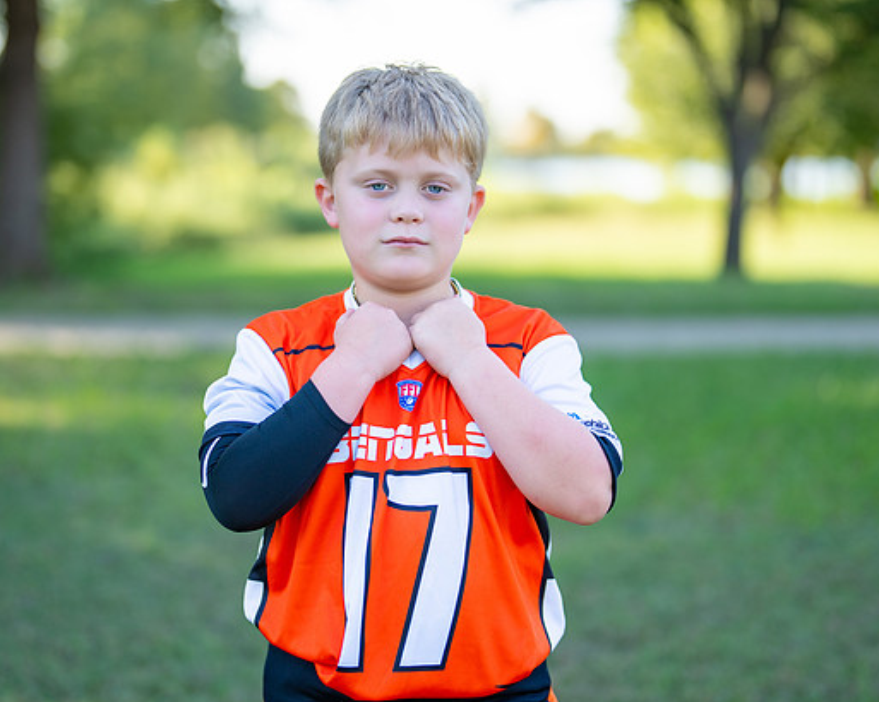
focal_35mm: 71
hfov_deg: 26.8
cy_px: 340
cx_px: 417
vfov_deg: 21.5
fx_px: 1846
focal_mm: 50
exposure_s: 1/1600
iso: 100
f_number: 1.2
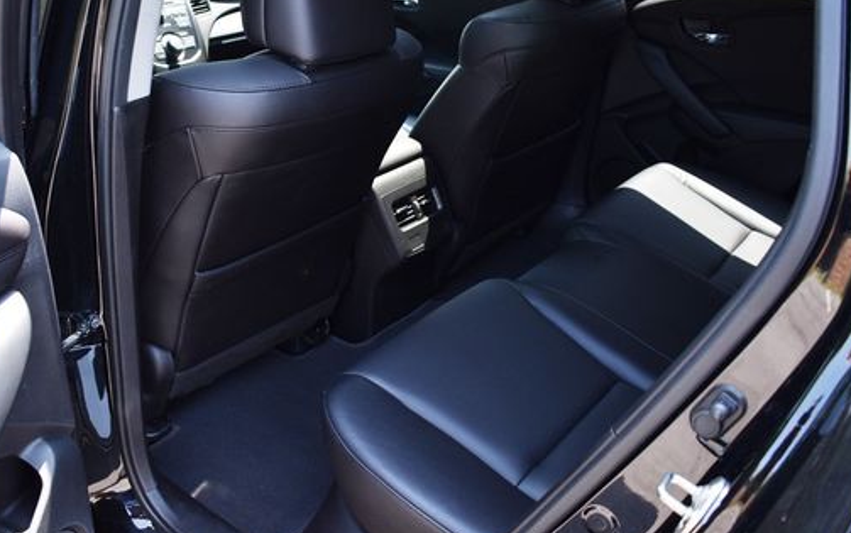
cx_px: 357
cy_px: 211
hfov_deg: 55.0
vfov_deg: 36.2
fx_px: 812
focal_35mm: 35
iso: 400
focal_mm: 18
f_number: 4
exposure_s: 1/250
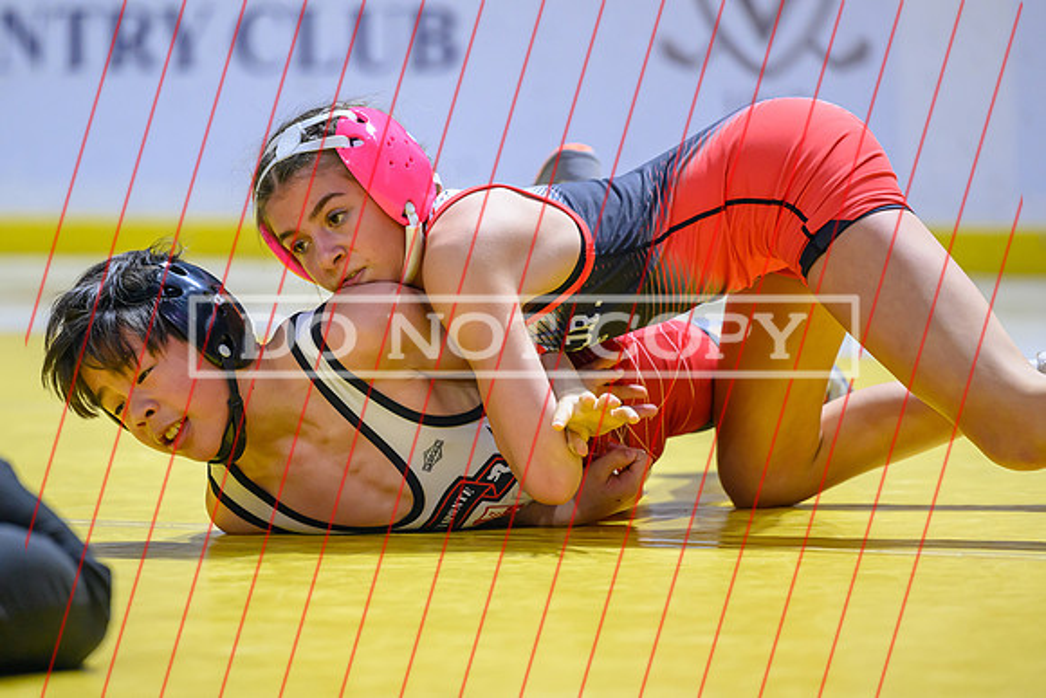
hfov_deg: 7.9
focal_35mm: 260
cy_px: 399
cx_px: 426
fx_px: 7546
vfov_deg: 5.3
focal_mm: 200
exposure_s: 1/800
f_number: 2.8
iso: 2500
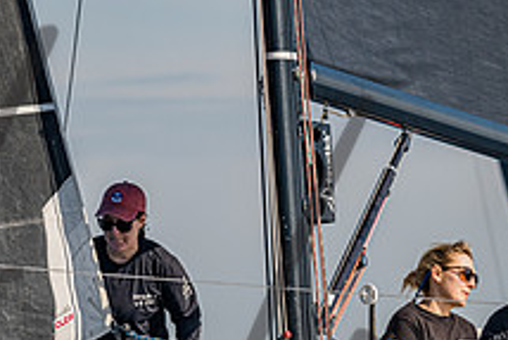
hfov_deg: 3.7
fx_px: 7936
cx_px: 381
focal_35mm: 562
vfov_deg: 2.4
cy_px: 365
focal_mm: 200
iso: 400
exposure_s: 1/5000
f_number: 5
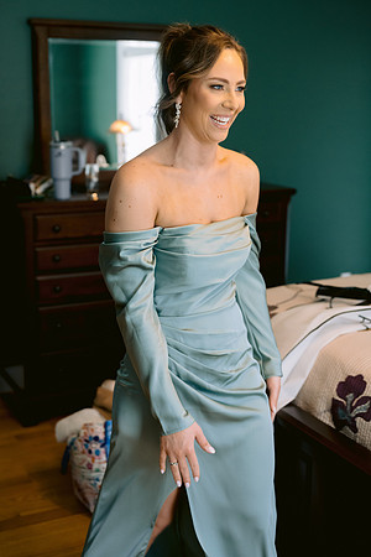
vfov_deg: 39.6
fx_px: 773
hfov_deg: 27.0
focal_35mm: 50
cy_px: 278
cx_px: 186
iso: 1250
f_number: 3.2
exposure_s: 1/125
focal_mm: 50
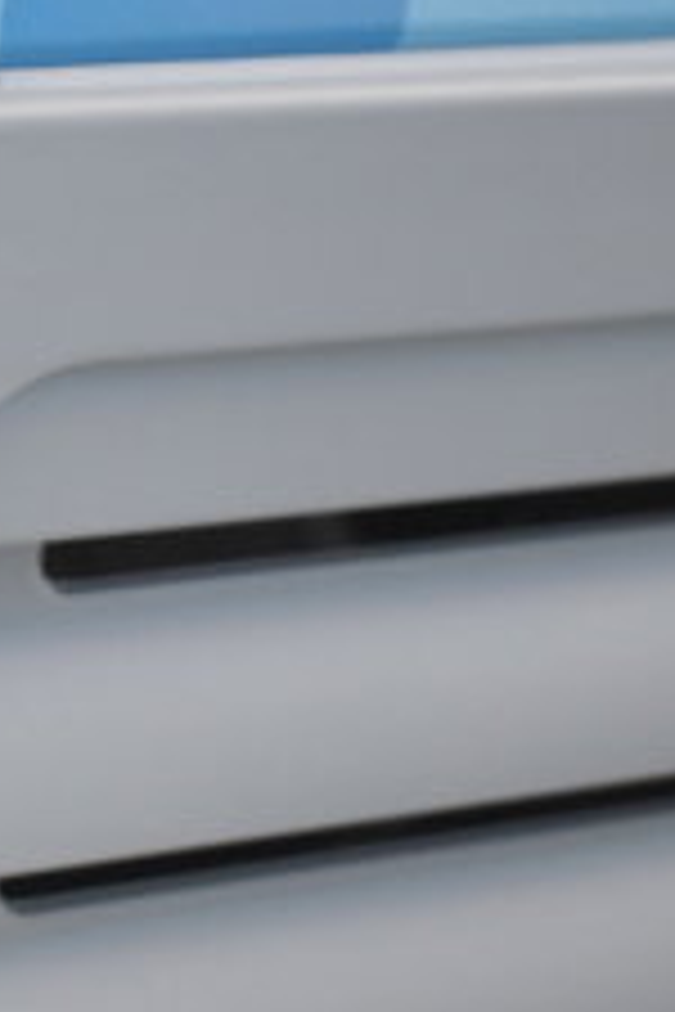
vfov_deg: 15.8
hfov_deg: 9.8
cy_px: 502
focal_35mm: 130
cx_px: -644
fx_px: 3656
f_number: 4.5
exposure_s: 1/50
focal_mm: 32
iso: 1600
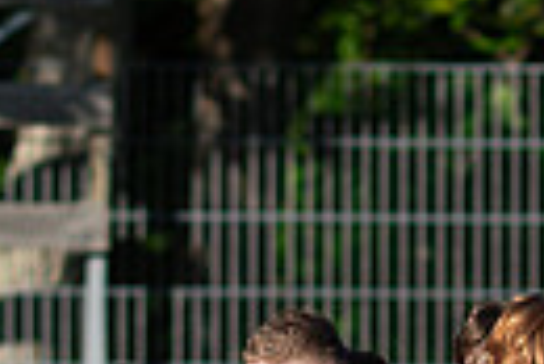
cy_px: 743
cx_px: 322
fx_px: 30604
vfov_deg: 0.7
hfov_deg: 1.0
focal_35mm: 2023
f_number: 3.2
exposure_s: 1/1600
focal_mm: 300
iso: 100
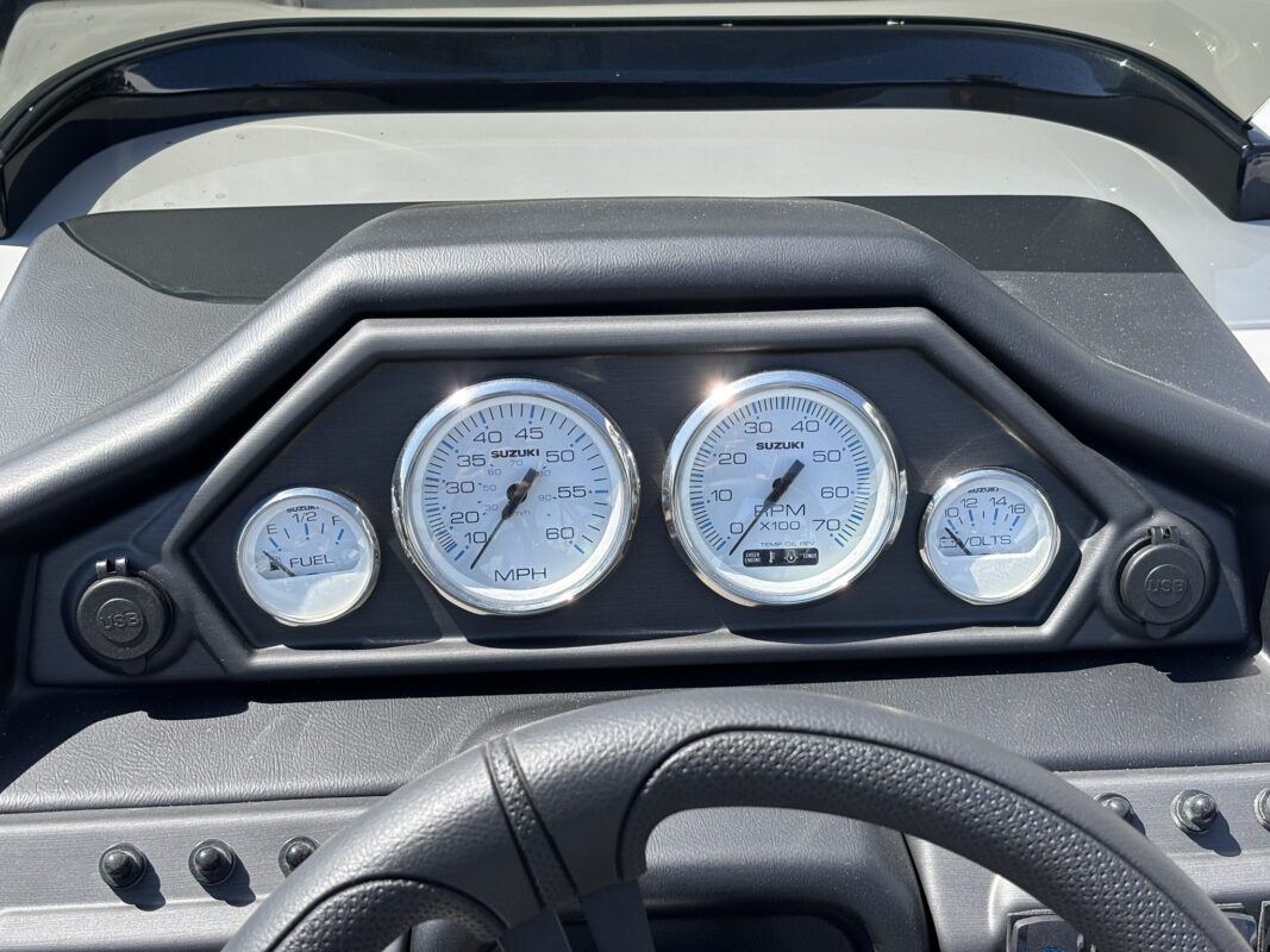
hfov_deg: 36.8
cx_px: 635
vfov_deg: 28.0
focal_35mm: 52
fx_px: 1908
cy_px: 476
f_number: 1.6
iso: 32
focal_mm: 5.96
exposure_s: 1/1007
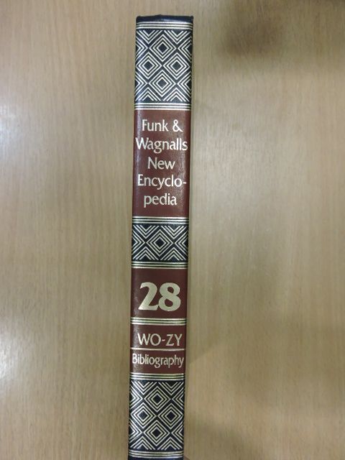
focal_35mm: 33
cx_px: 172
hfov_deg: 42.9
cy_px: 230
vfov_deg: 55.4
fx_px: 439
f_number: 3.6
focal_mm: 5.9
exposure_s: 1/60
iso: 1000
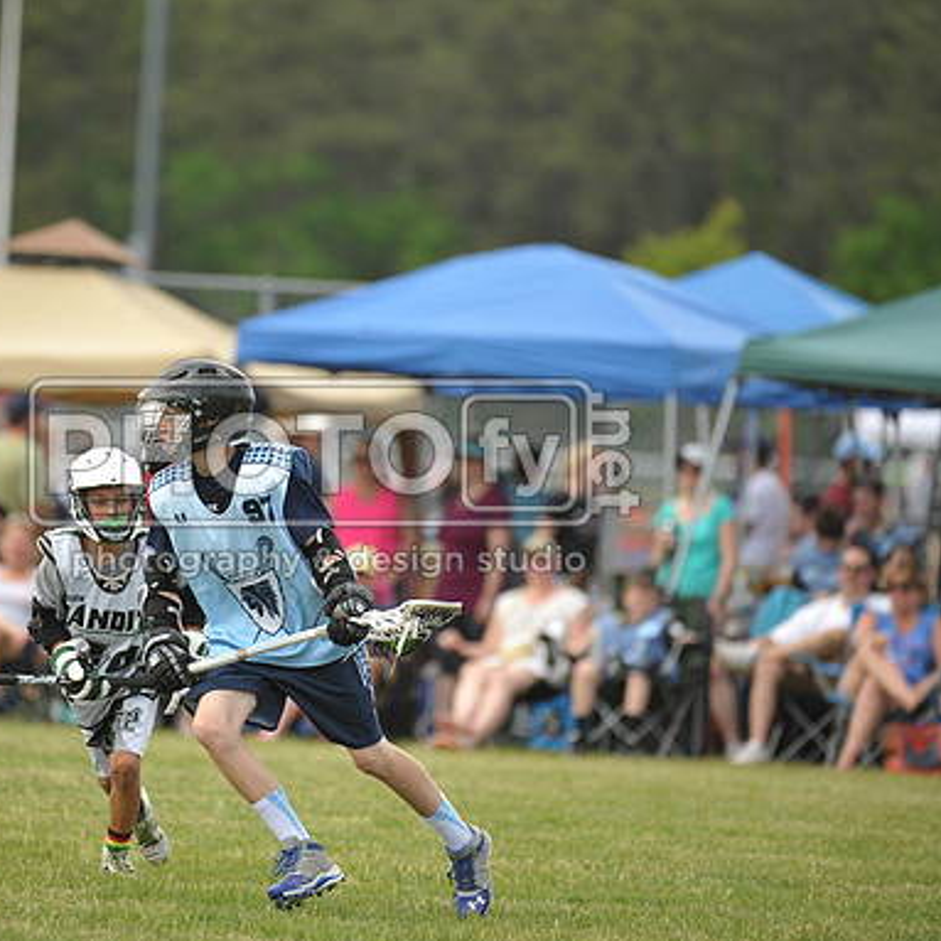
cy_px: 469
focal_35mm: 424
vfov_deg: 4.1
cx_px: 322
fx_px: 13040
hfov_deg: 4.1
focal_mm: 330
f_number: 4
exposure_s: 1/2000
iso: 800
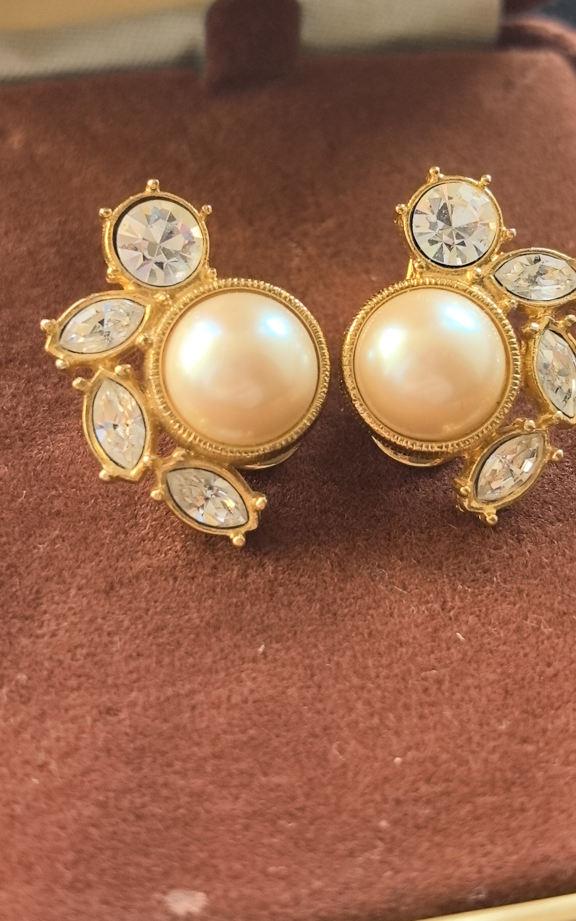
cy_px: 368
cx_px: 351
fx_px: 1482
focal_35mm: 59
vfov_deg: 34.4
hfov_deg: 22.0
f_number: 2
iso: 50
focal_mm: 6.98
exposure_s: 1/100
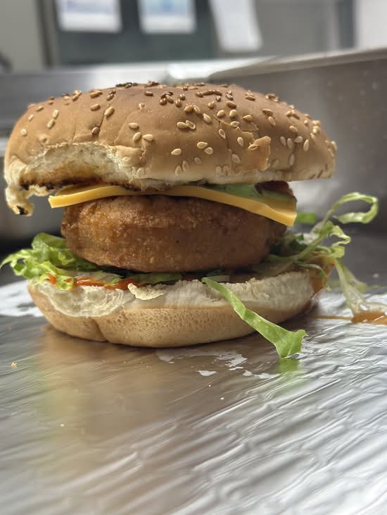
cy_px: 258
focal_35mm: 48
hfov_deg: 30.3
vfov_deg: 39.7
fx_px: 715
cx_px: 194
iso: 160
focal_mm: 6.86
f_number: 1.78
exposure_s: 1/120
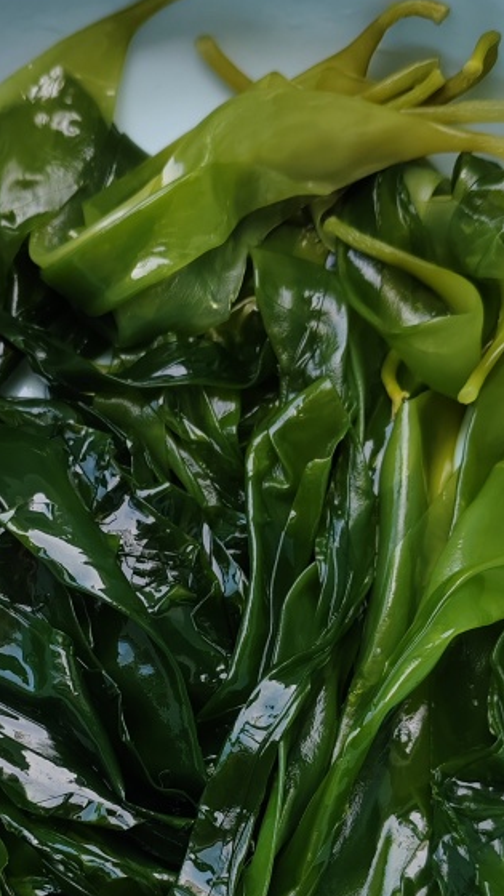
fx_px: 1330
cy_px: 670
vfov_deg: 36.4
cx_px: 152
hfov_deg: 21.3
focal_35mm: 56
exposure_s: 1/100
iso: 250
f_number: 1.8
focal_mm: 6.14
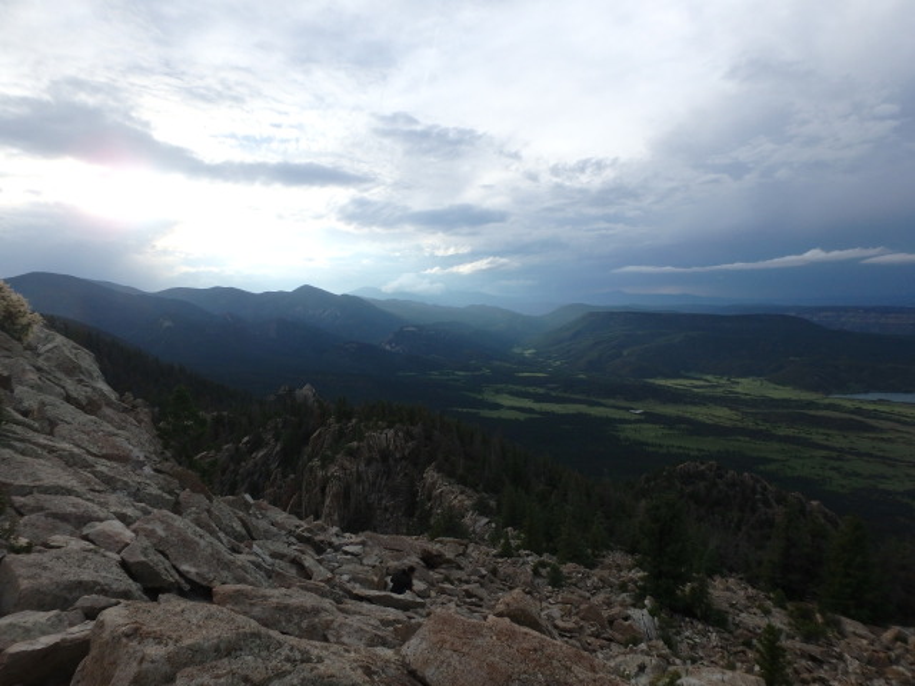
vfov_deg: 63.4
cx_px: 458
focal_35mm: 21
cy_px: 343
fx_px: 555
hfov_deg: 79.0
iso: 125
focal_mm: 3.7
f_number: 3.5
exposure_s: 1/500
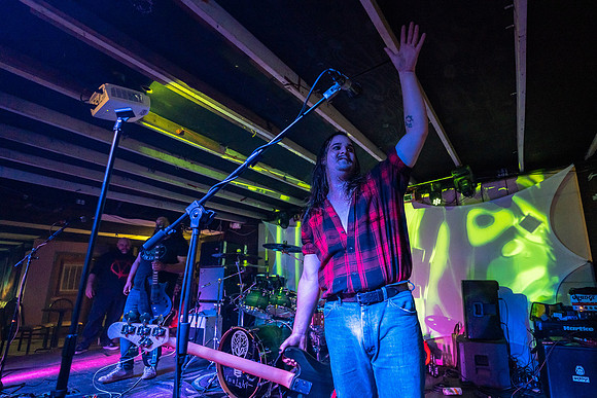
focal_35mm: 16
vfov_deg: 73.0
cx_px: 344
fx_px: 268
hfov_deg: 95.5
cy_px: 225
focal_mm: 14
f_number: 2.8
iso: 1600
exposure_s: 1/250
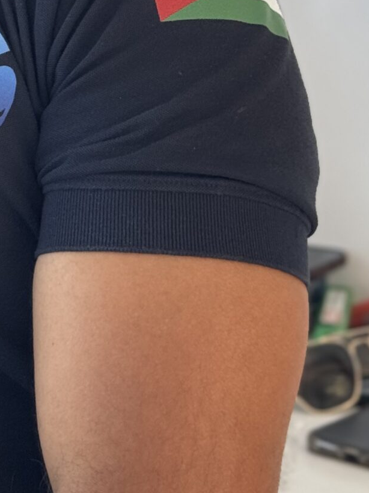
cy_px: -247
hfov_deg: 9.7
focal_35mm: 150
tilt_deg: -0.9
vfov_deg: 12.5
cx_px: -127
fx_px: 2133
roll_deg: -1.0
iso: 64
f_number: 1.78
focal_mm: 6.76
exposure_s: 1/260
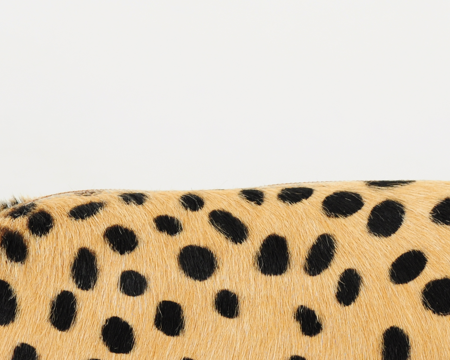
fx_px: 2437
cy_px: 281
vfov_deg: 8.4
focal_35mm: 183
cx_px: 240
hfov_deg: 10.6
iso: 200
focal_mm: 46
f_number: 9
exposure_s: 1/25
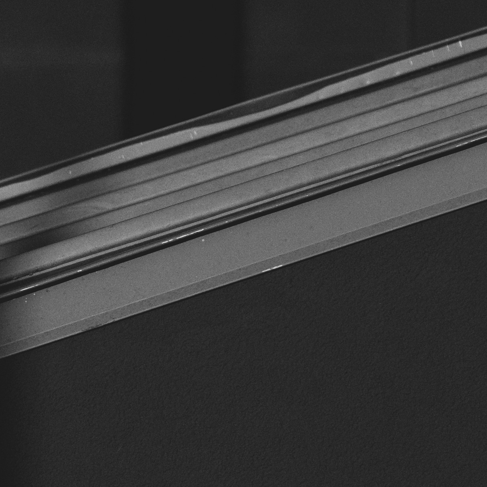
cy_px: 248
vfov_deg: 4.5
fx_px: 6160
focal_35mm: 387
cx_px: -468
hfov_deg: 4.5
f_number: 4
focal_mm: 68
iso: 1600
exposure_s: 1/12800
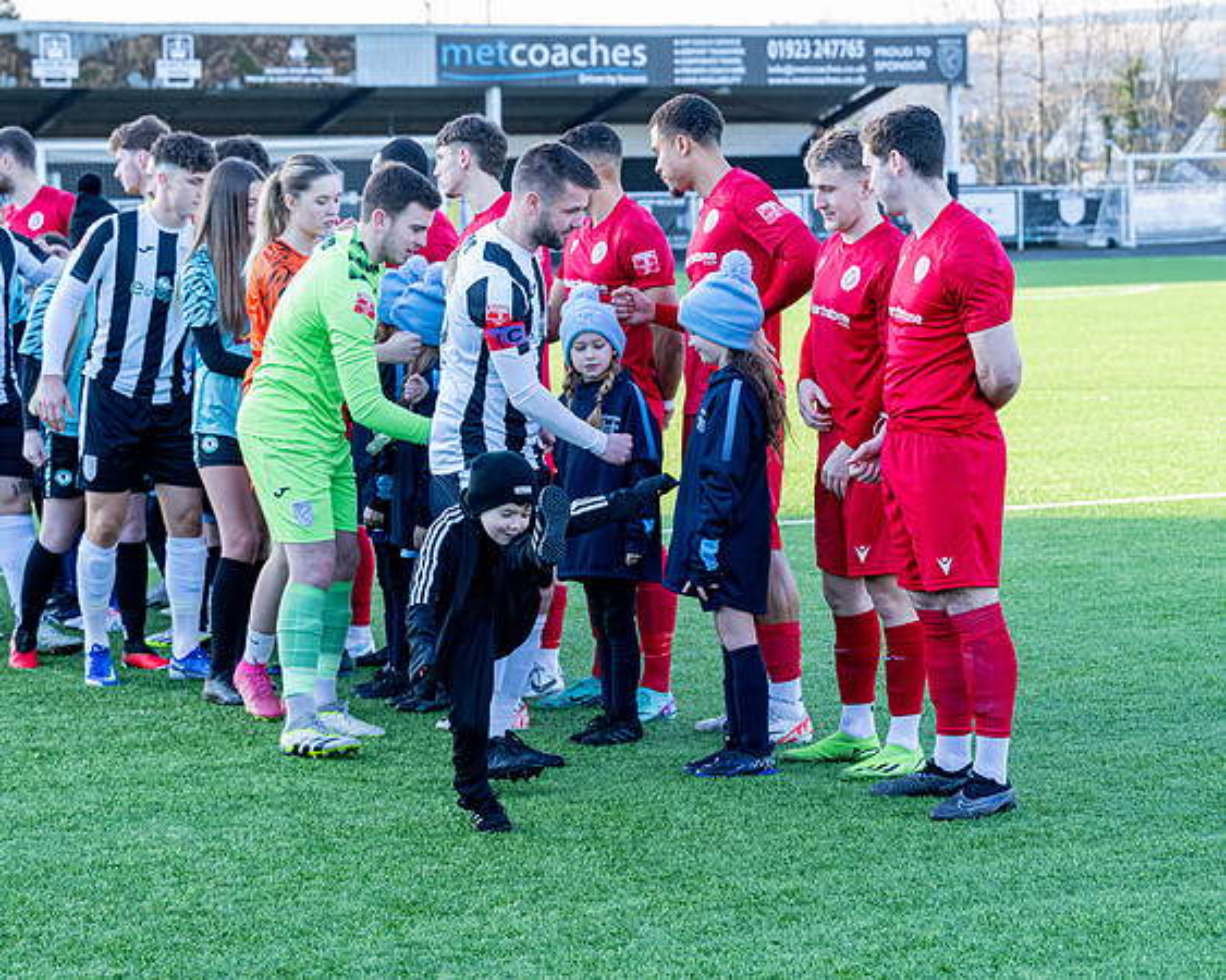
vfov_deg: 13.5
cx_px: 696
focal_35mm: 114
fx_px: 4138
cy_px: 622
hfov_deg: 16.8
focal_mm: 70
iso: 1000
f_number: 5
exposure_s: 1/400
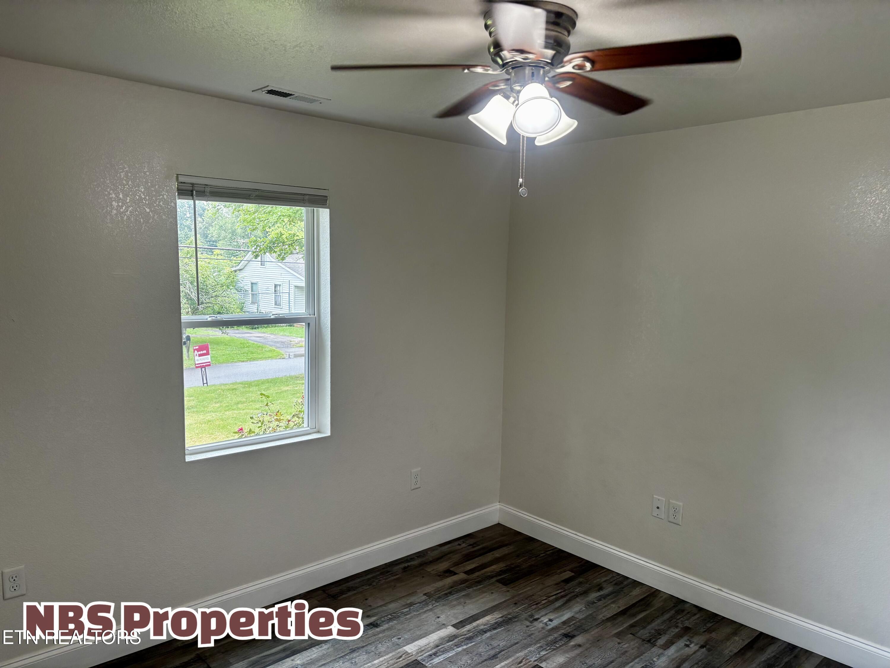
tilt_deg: -5.8
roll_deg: -1.0
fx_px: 668
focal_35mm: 26
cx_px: 445
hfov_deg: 67.3
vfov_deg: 53.1
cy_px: 334
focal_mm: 5.96
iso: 125
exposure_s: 1/120
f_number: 1.6
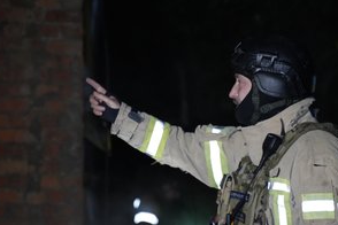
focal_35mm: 102
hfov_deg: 20.0
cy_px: 146
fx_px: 958
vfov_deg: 13.4
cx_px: 197
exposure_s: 1/160
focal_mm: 75
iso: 12800
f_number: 2.8
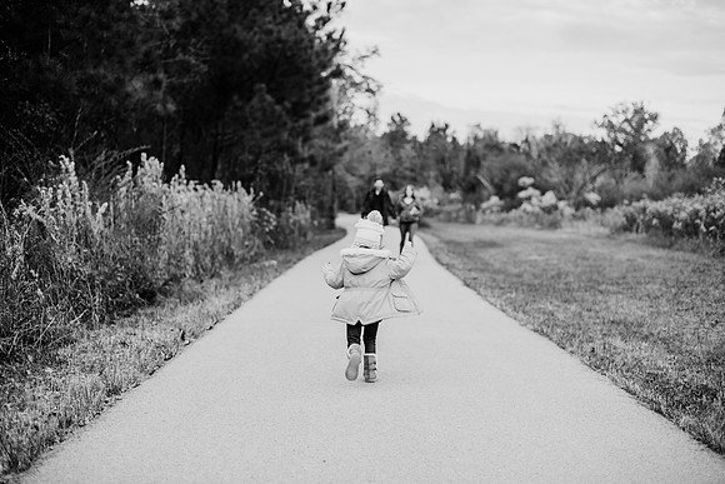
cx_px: 362
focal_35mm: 50
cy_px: 242
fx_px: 1007
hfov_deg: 39.6
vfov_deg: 27.0
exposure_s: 1/800
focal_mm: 50
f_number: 2.2
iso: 320
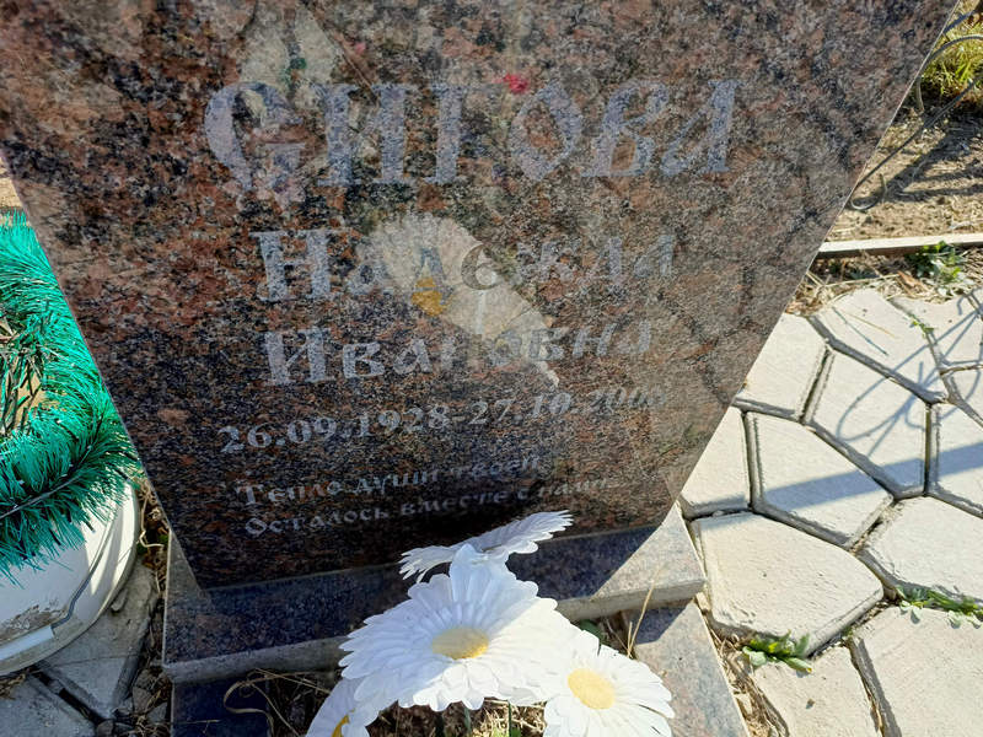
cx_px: 492
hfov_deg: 69.4
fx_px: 710
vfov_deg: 54.9
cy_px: 368
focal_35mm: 25
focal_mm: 4.76
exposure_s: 1/391
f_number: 1.69
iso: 112
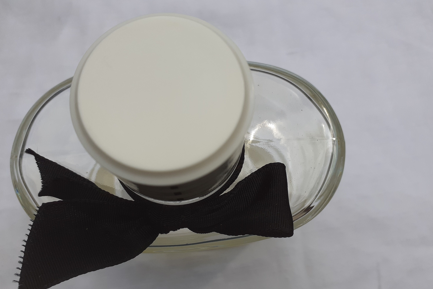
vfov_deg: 44.8
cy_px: 165
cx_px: 219
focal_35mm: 29
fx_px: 349
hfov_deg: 63.7
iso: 40
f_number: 1.9
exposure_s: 1/1166
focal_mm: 3.6
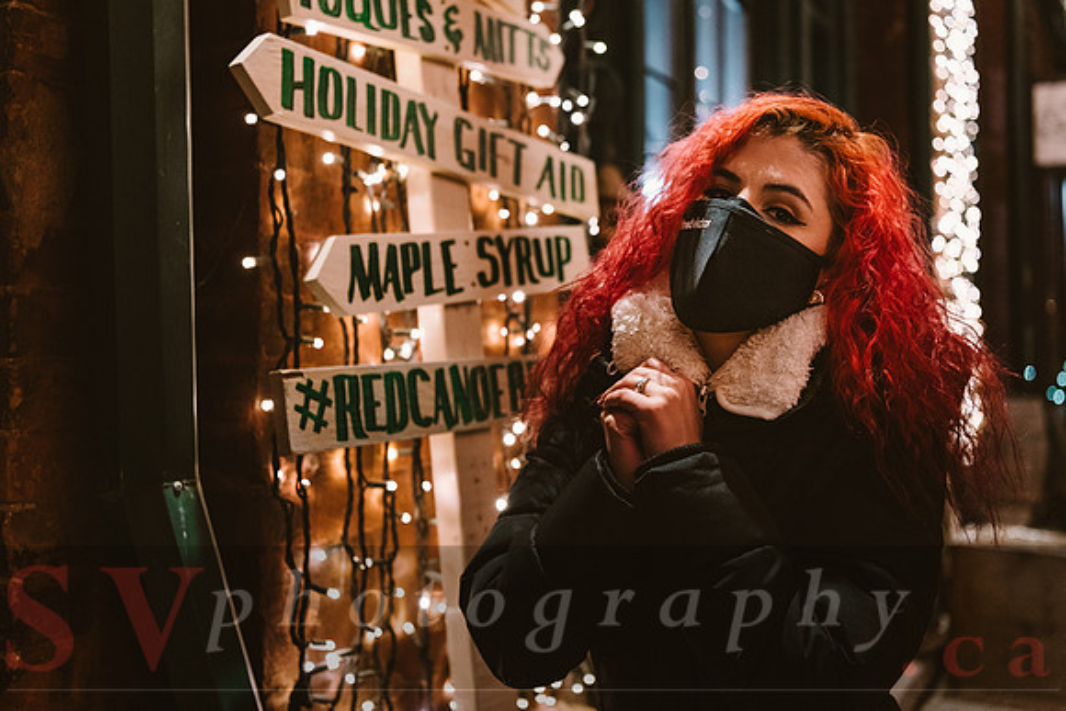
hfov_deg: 46.8
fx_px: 1232
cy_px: 341
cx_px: 554
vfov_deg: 32.2
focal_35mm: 42
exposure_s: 1/60
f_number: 2.8
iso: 1000
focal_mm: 40
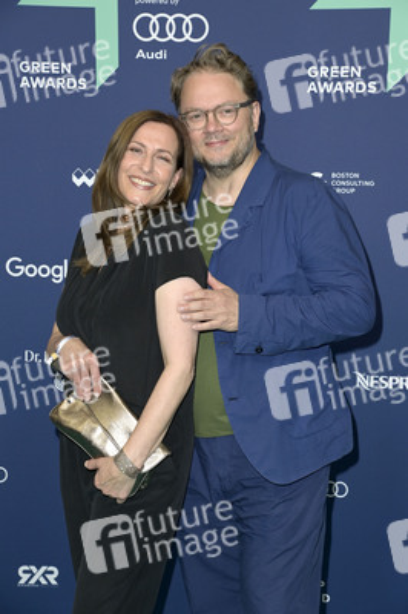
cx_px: 204
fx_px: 1277
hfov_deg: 18.2
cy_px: 307
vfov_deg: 27.0
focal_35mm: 75
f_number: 6.3
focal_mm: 75
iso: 800
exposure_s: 1/250
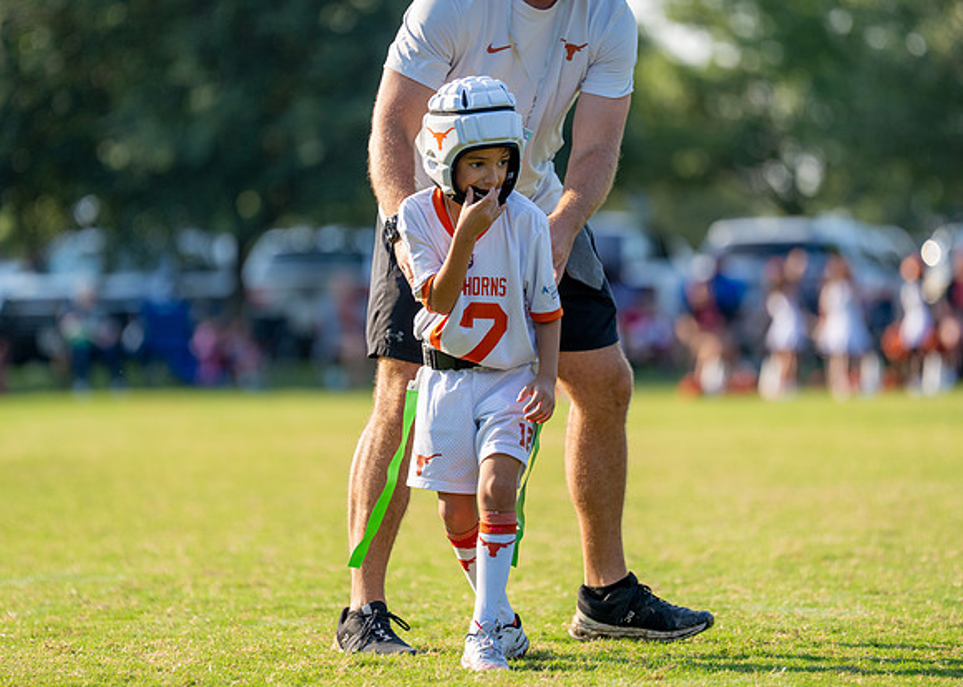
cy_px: 329
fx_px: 6755
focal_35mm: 247
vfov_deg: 5.8
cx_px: 458
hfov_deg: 8.2
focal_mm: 200
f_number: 2.8
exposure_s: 1/2000
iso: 250
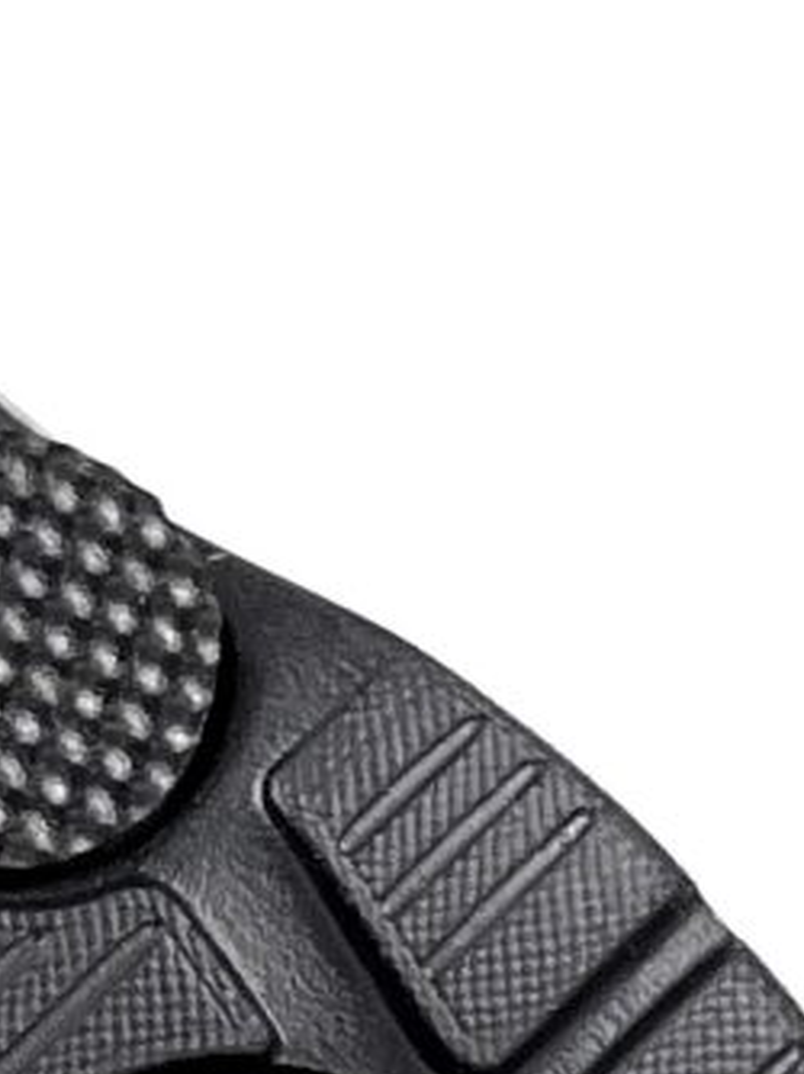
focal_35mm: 591
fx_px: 18326
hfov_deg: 2.5
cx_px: -1637
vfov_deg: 3.4
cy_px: 505
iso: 32
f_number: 2.8
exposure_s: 1/100
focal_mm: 9
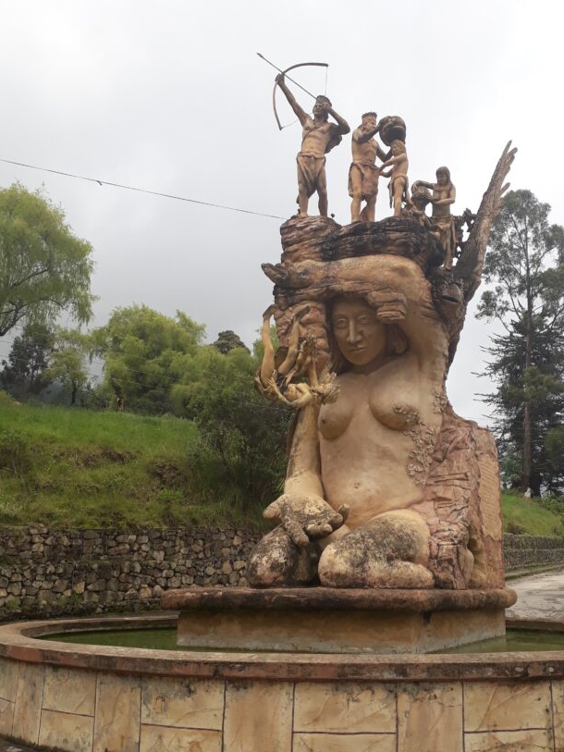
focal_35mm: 34
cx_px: 338
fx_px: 738
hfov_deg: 41.6
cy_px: 407
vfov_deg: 53.9
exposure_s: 1/1866
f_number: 1.9
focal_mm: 3.6
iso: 40
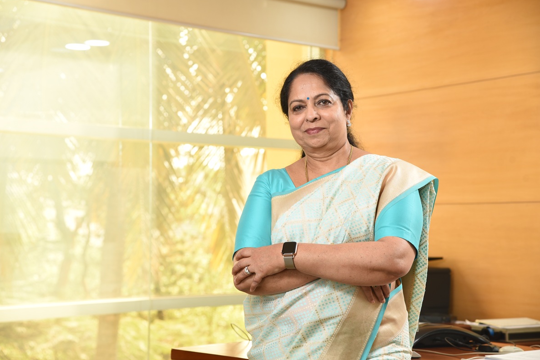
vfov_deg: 19.2
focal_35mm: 71
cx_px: 270
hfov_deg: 28.5
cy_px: 178
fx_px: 1065
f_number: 5
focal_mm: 70
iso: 200
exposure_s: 1/25
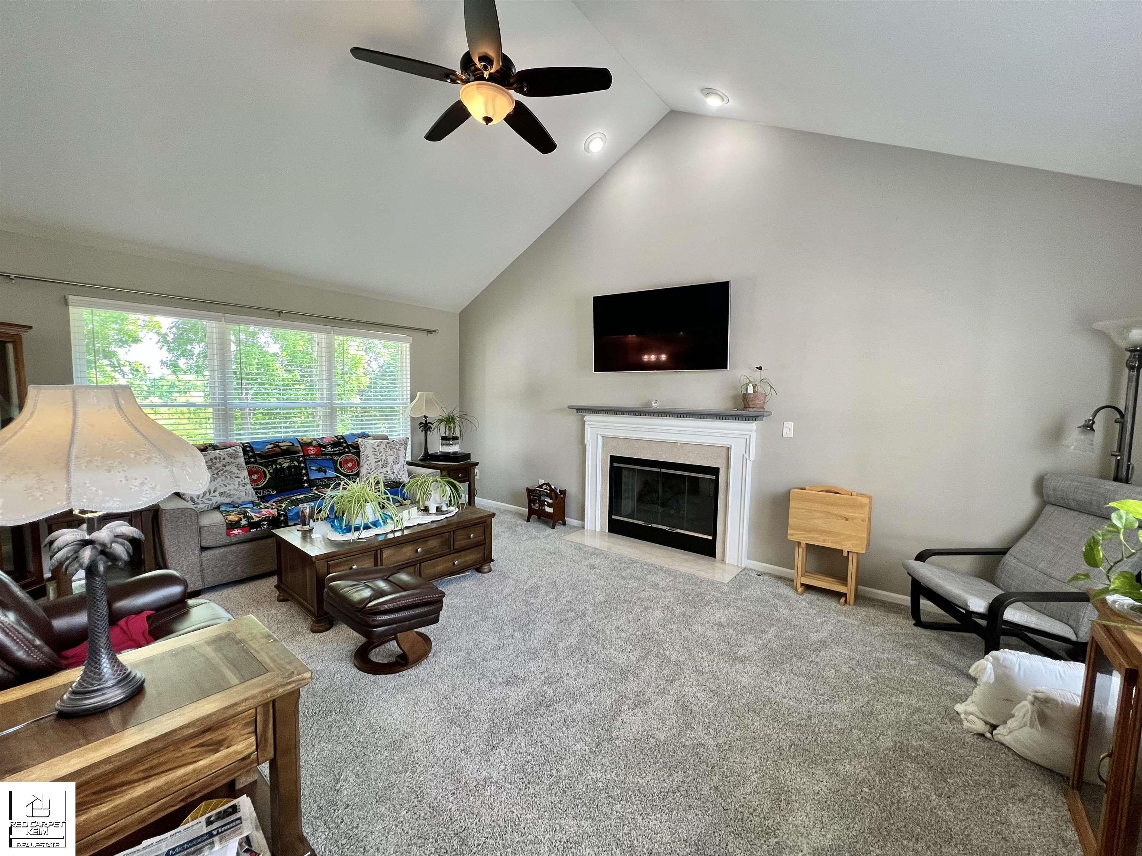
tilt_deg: -4.2
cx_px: 571
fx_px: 429
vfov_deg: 89.9
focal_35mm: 13
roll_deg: -0.7
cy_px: 428
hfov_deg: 106.2
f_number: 1.8
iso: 250
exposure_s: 1/120
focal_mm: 1.57
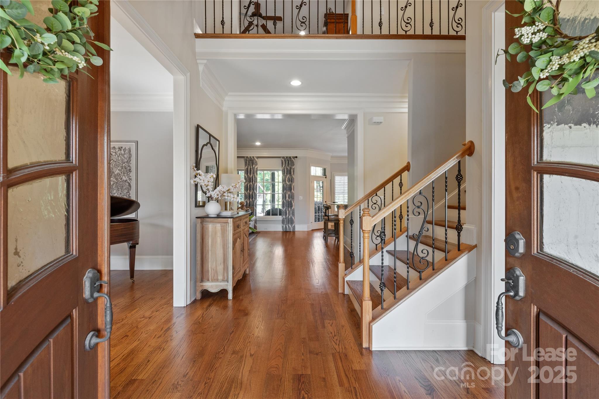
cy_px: 200
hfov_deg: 100.4
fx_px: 250
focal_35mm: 15
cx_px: 300
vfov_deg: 77.3
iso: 400
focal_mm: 15
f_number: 11
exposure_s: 1/10
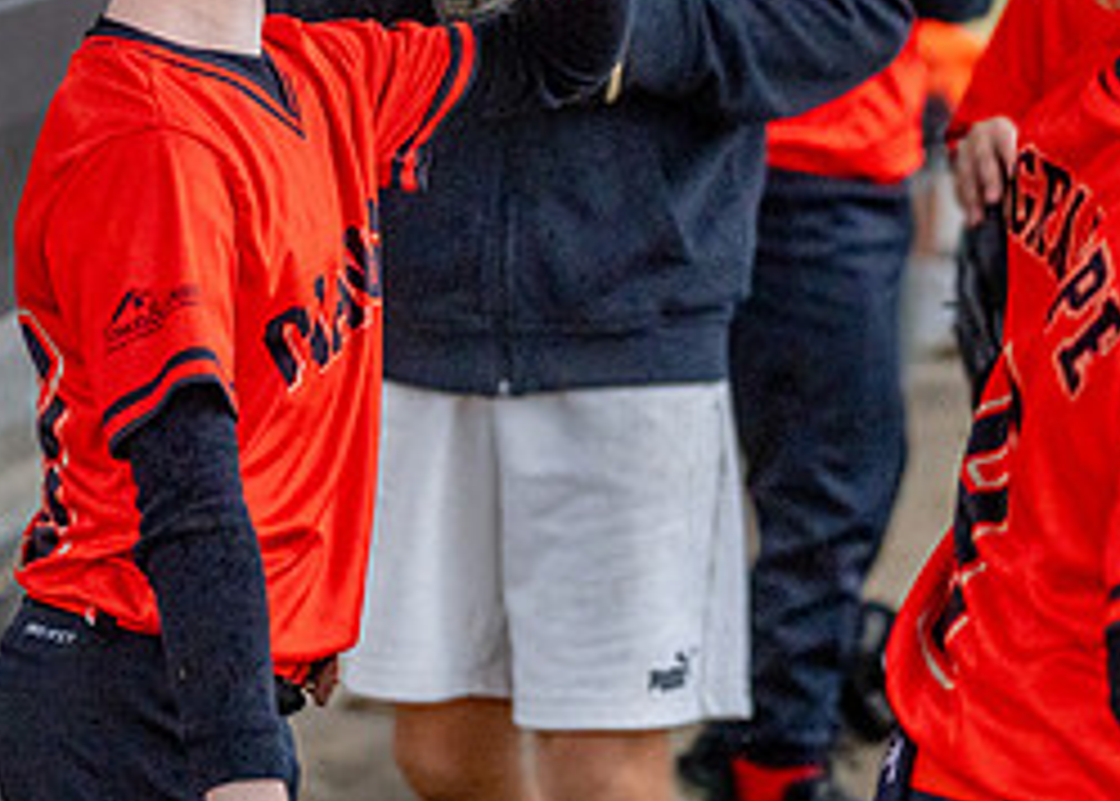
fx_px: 6141
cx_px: 128
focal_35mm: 193
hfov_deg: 10.4
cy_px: -56
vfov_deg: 7.4
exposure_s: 1/1000
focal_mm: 70
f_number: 2.8
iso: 2000
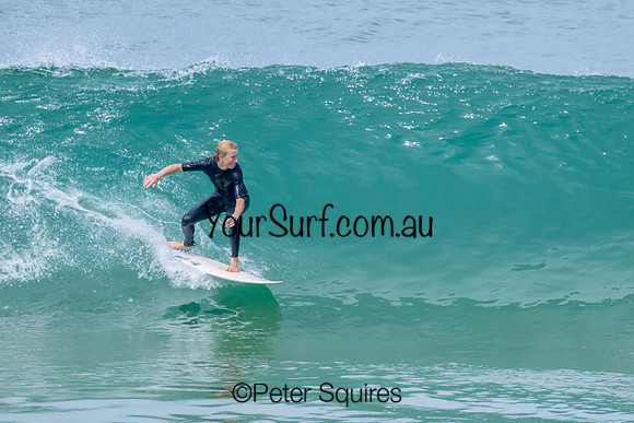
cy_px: 134
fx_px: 19279
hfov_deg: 1.9
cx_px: 359
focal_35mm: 1095
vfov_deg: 1.3
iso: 1000
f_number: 11
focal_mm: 800
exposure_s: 1/2000
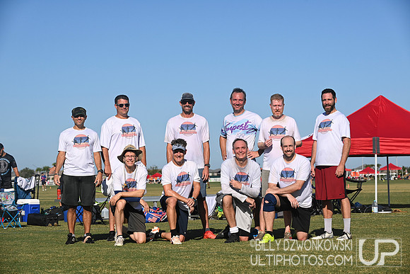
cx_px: 205
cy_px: 137
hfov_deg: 18.6
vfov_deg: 12.5
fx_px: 1253
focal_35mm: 110
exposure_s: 1/1000
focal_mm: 110
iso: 160
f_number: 7.1
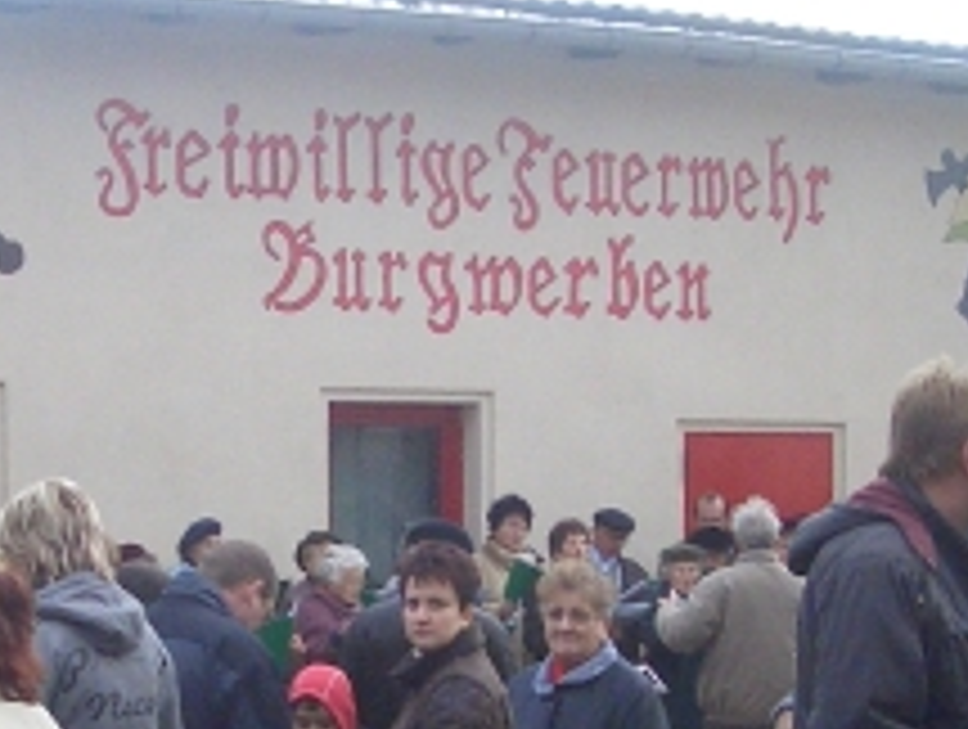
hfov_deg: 18.7
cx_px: 212
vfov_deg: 14.1
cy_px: 639
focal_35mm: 104
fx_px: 2913
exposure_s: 1/320
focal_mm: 5.8
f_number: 2.6
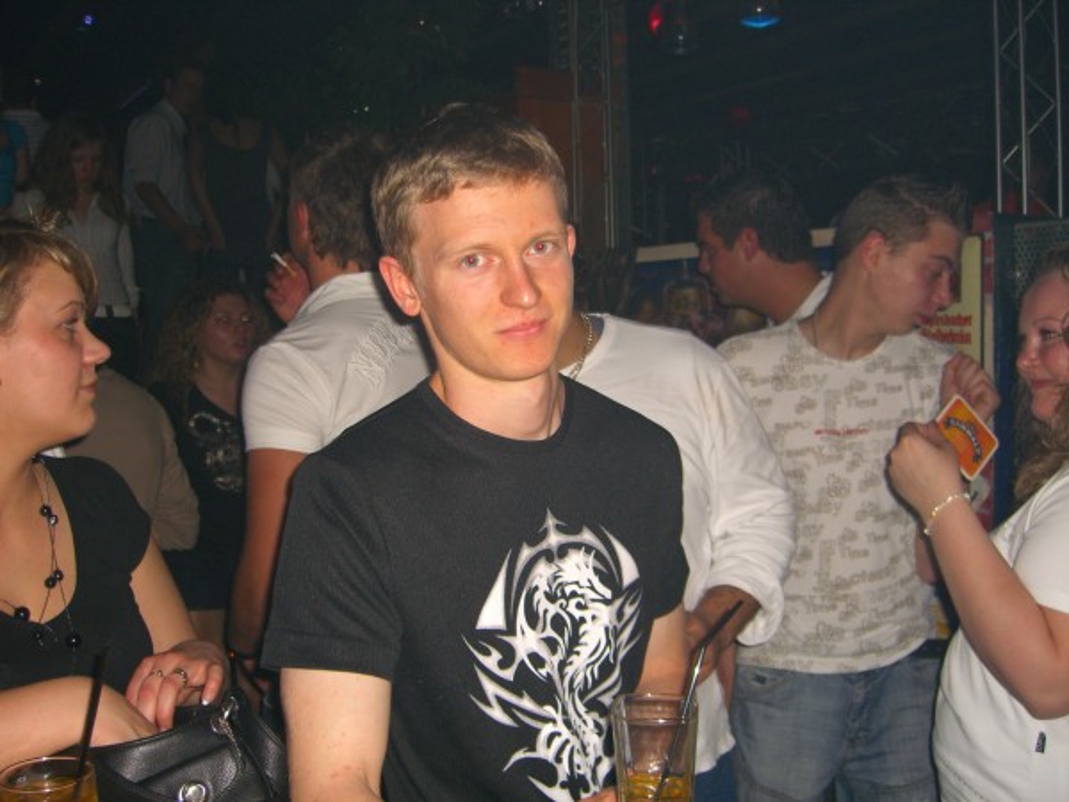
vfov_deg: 37.7
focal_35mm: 38
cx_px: 534
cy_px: 401
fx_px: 1174
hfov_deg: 49.0
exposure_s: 1/60
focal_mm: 7.9
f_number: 2.8
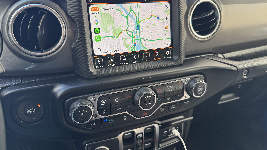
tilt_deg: -23.0
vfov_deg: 42.8
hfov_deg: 69.8
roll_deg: -0.8
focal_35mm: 27
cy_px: 63
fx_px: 191
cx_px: 129
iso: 64
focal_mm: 6.76
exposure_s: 1/121
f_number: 1.78
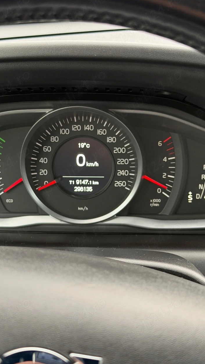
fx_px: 541
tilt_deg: -23.1
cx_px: 94
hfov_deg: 21.4
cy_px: 182
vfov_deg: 37.2
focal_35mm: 56
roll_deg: +0.5
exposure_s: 1/60
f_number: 1.78
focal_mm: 6.76
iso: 160
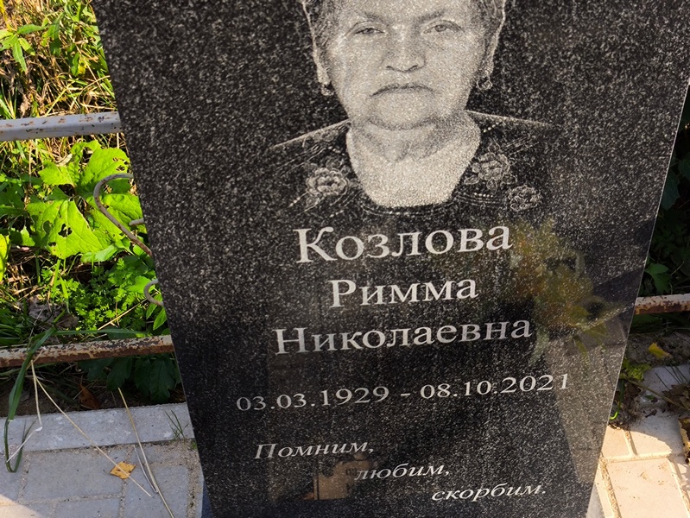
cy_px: 259
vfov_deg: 29.1
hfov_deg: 38.2
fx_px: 997
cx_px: 345
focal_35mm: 50
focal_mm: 4.71
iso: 50
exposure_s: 1/282
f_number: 1.7
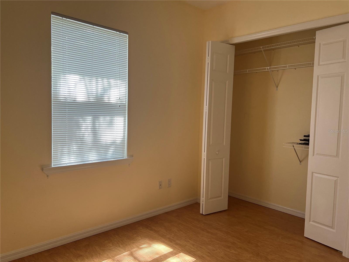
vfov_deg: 53.1
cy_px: 131
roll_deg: -1.7
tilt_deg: -3.9
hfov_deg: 67.3
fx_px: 262
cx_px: 174
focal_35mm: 26
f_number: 1.5
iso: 125
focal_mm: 5.7
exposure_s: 1/120
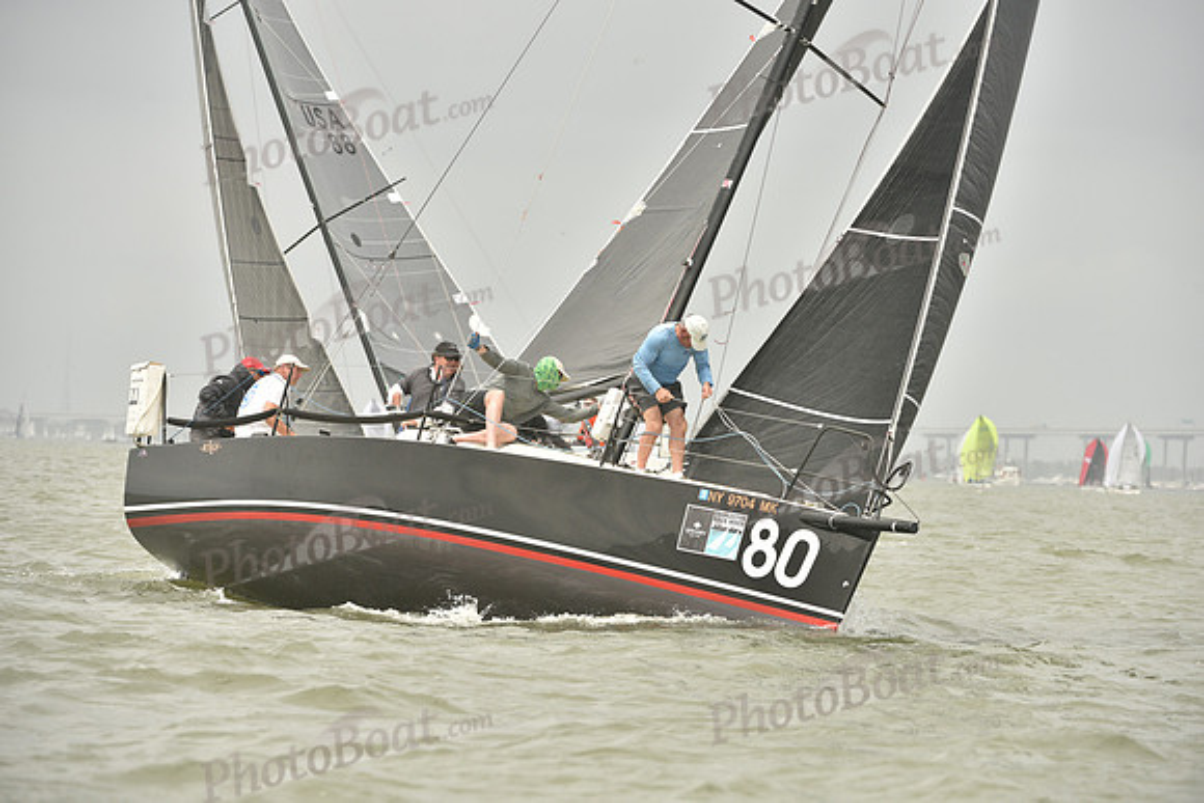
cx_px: 602
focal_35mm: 240
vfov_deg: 5.7
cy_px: 402
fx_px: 8028
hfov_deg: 8.6
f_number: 7.1
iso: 320
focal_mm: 240
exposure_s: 1/1000
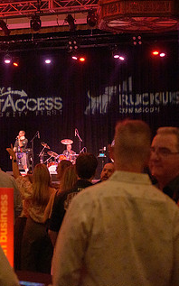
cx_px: 5
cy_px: 122
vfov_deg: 24.1
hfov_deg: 15.0
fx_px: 672
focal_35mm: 86
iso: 4000
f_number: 2.8
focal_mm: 42
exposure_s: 1/200
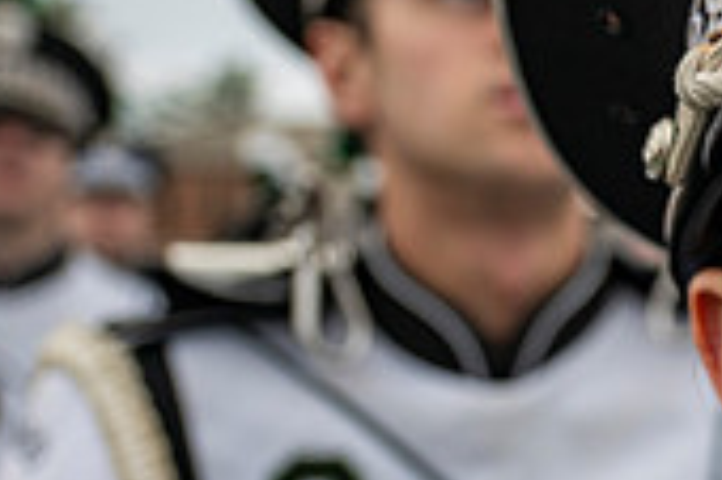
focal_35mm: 82
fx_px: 1643
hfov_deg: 20.8
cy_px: 316
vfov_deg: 16.6
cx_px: 1104
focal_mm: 24
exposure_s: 1/500
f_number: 2.8
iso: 200
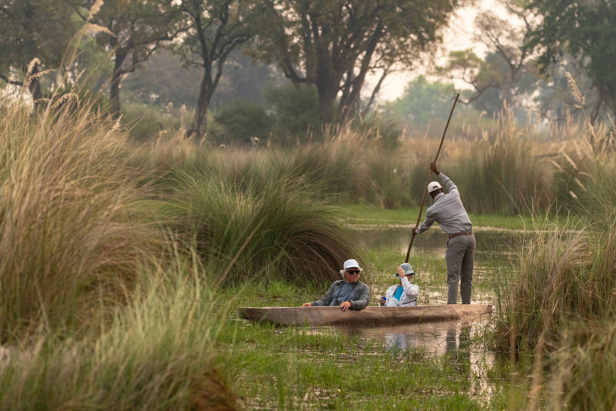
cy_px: 206
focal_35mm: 216
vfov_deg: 6.4
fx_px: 3695
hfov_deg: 9.5
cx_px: 316
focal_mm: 210
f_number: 5.3
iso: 640
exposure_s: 1/640
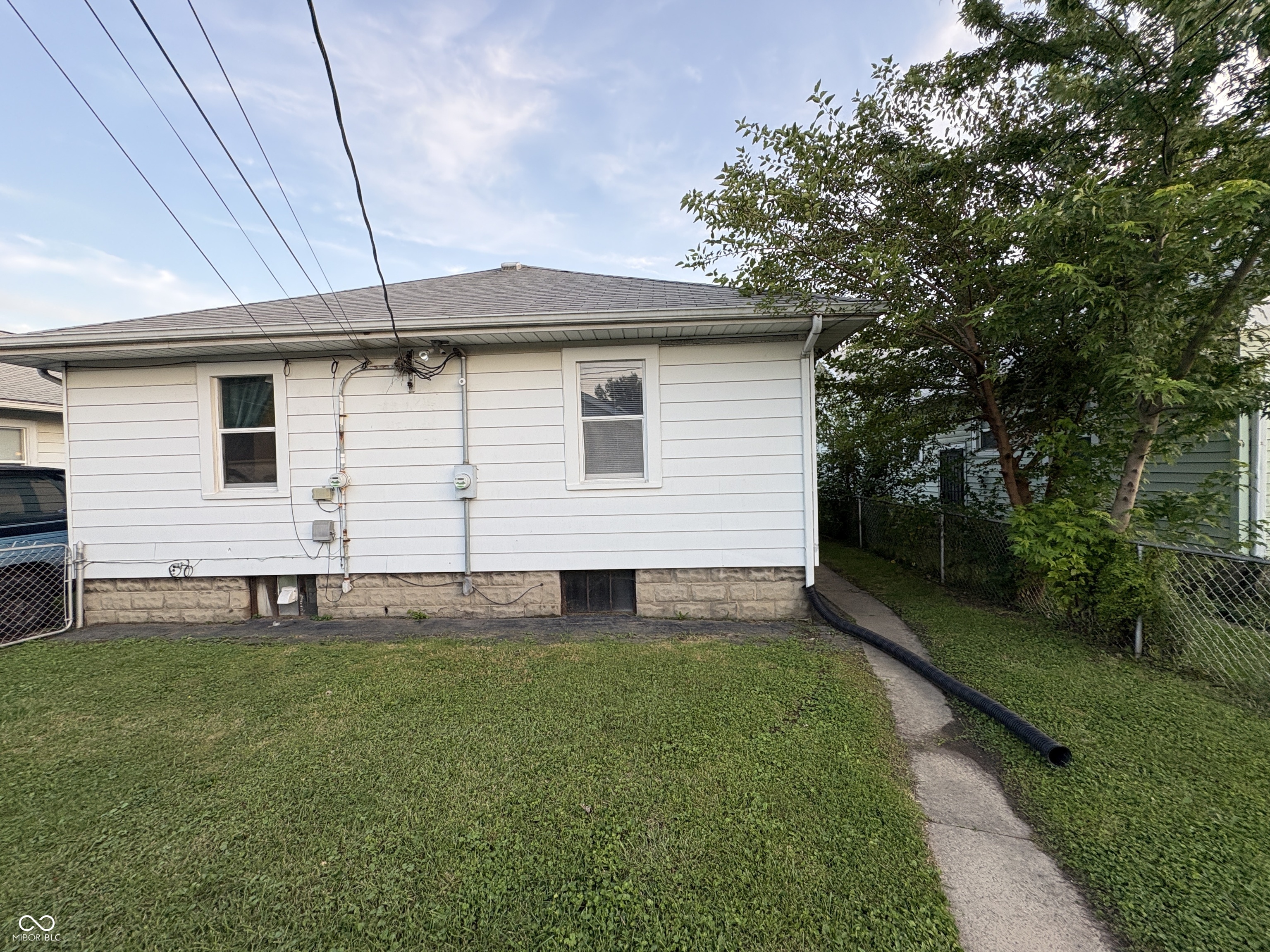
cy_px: 476
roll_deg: +1.5
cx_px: 635
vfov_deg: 85.7
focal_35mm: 14
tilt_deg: -1.0
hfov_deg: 102.1
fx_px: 514
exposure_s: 1/99
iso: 80
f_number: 2.2
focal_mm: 2.22
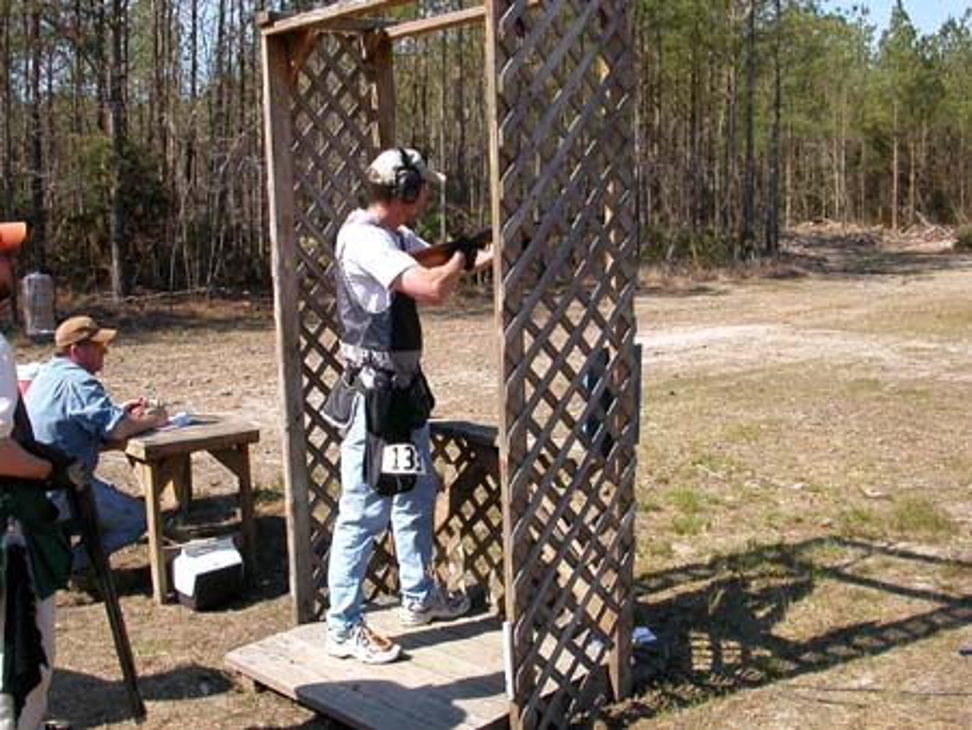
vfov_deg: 38.7
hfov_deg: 50.1
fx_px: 1039
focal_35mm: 37
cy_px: 365
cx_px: 486
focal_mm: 5.6
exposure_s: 1/351
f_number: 4.5
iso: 100
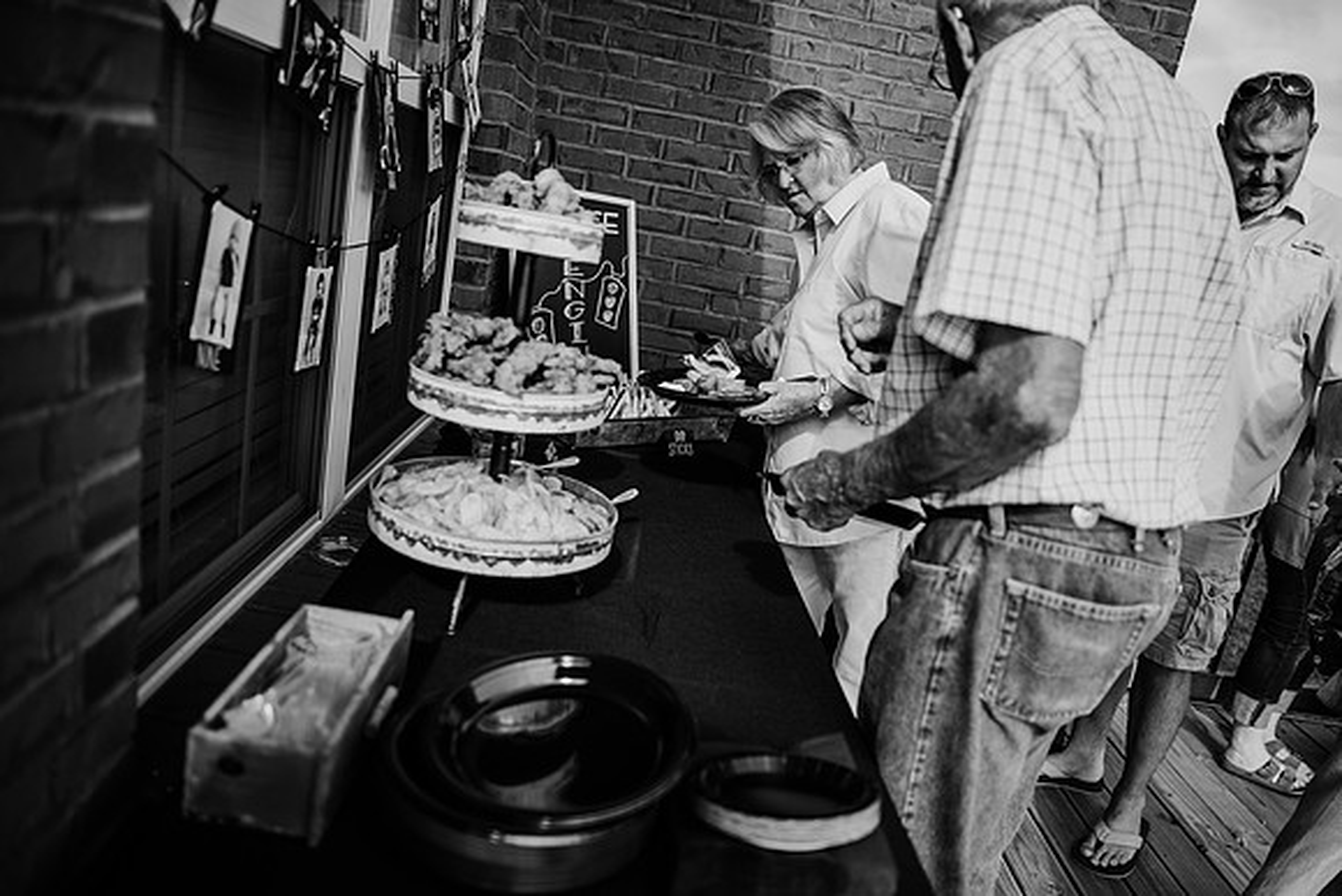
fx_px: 895
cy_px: 448
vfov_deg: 53.2
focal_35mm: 24
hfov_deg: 73.7
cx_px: 671
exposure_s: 1/1250
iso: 100
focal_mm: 24
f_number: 2.2
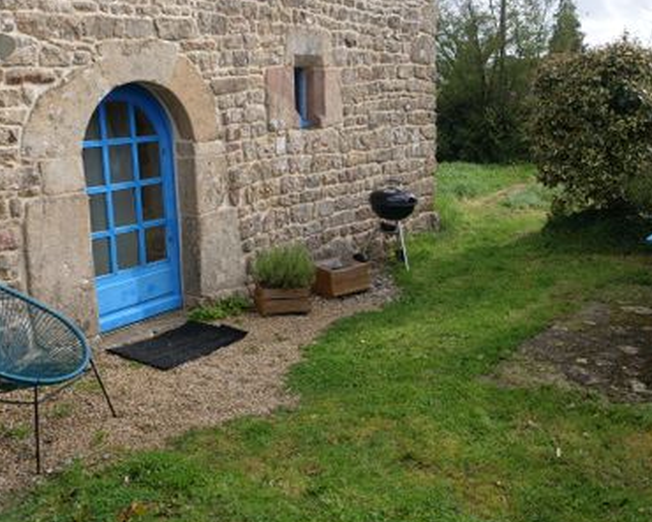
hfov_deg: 47.5
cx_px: 405
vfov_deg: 39.1
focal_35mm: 38
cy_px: 235
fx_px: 733
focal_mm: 12
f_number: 5.6
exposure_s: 1/400
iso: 200
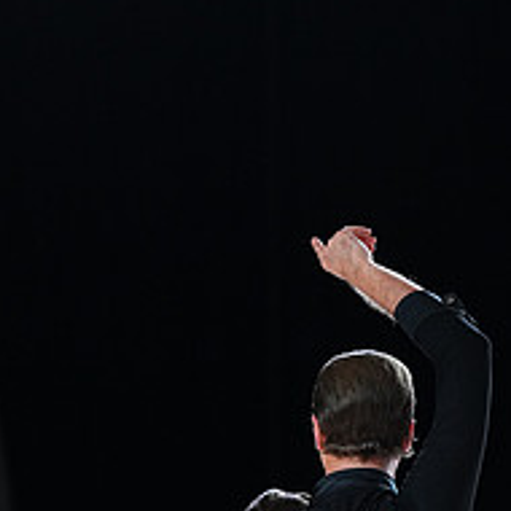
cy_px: 753
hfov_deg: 3.9
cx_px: 338
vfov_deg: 3.9
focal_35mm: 447
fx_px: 7465
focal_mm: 172
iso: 1250
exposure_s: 1/500
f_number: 4
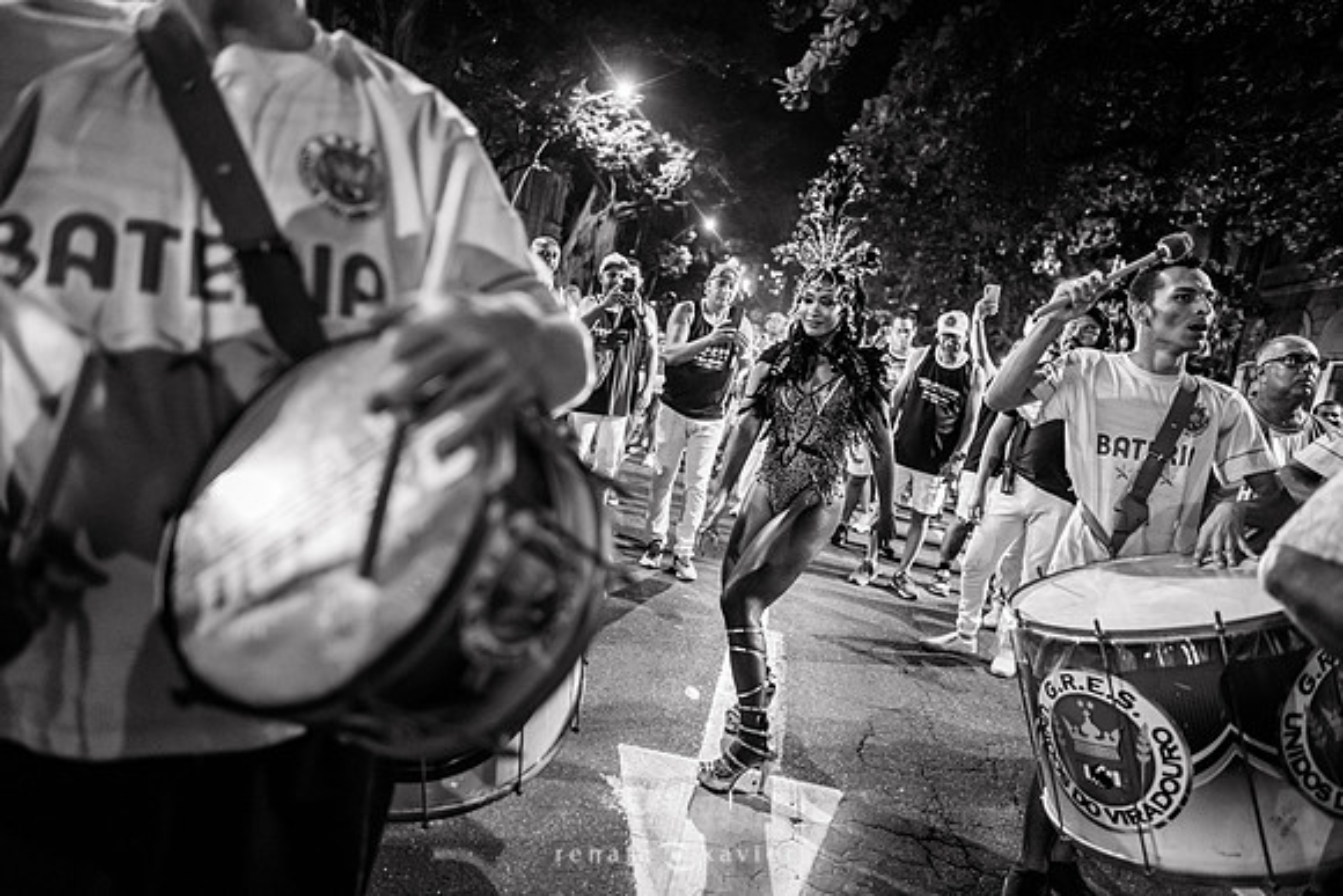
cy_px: 448
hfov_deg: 73.7
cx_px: 672
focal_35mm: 24
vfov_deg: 53.2
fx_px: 896
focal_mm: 24
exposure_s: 1/200
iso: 2500
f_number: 1.8
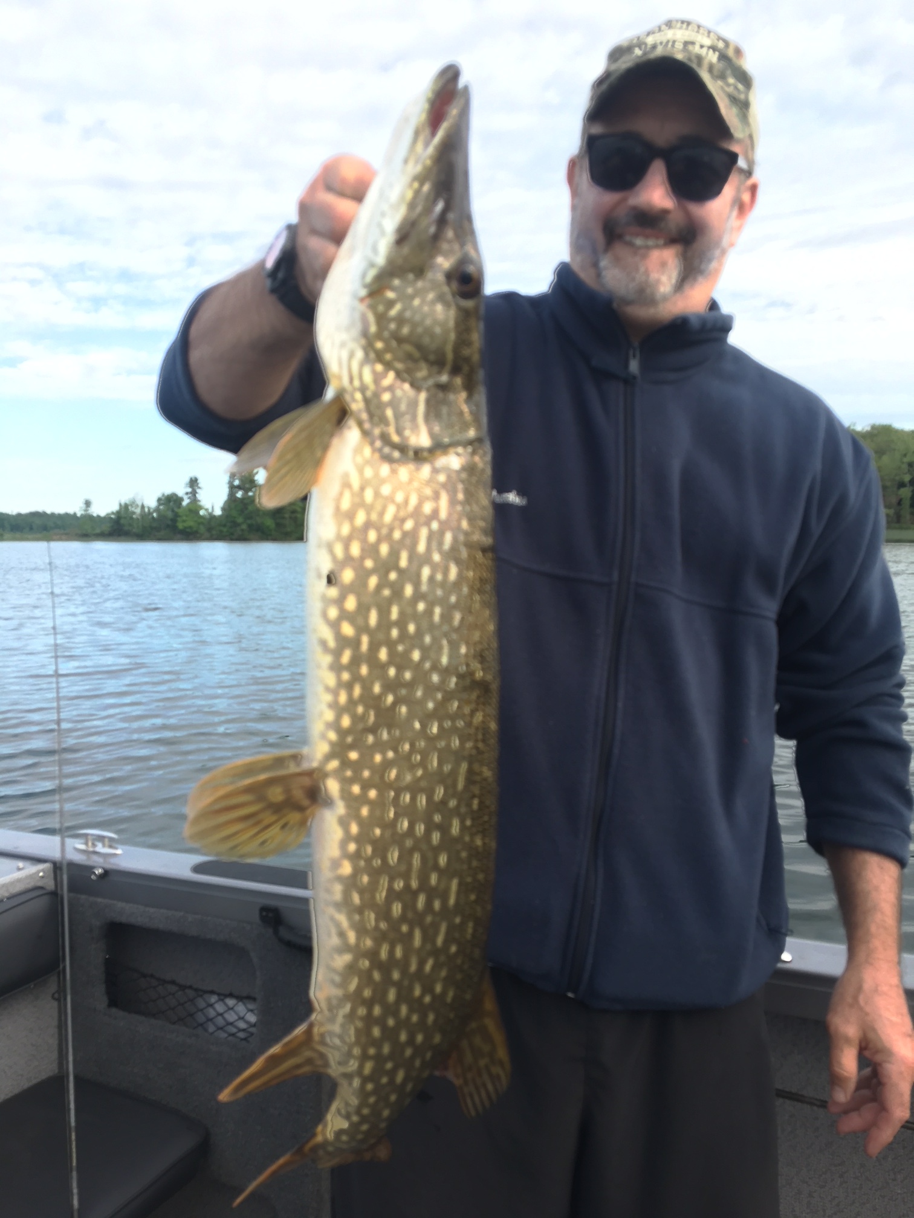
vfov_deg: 61.7
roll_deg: -1.0
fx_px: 1021
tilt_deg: -2.4
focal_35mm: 29
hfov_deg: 48.2
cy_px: 609
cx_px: 457
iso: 25
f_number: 2.2
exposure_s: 1/126
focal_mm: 4.15
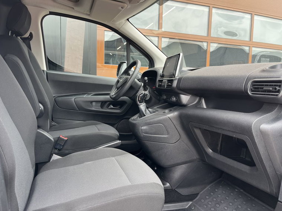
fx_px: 212
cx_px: 141
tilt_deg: -5.0
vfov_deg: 53.1
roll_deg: -1.6
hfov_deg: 67.3
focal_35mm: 26
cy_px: 106
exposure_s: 1/145
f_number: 1.6
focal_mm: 5.1
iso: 50
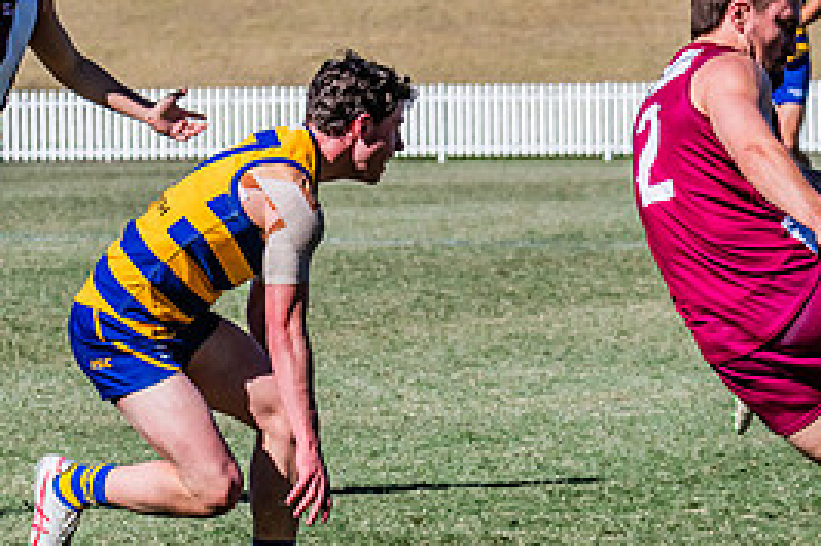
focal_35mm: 415
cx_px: 888
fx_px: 9458
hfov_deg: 5.0
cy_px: 261
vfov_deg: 3.3
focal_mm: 170
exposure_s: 1/1600
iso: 800
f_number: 11
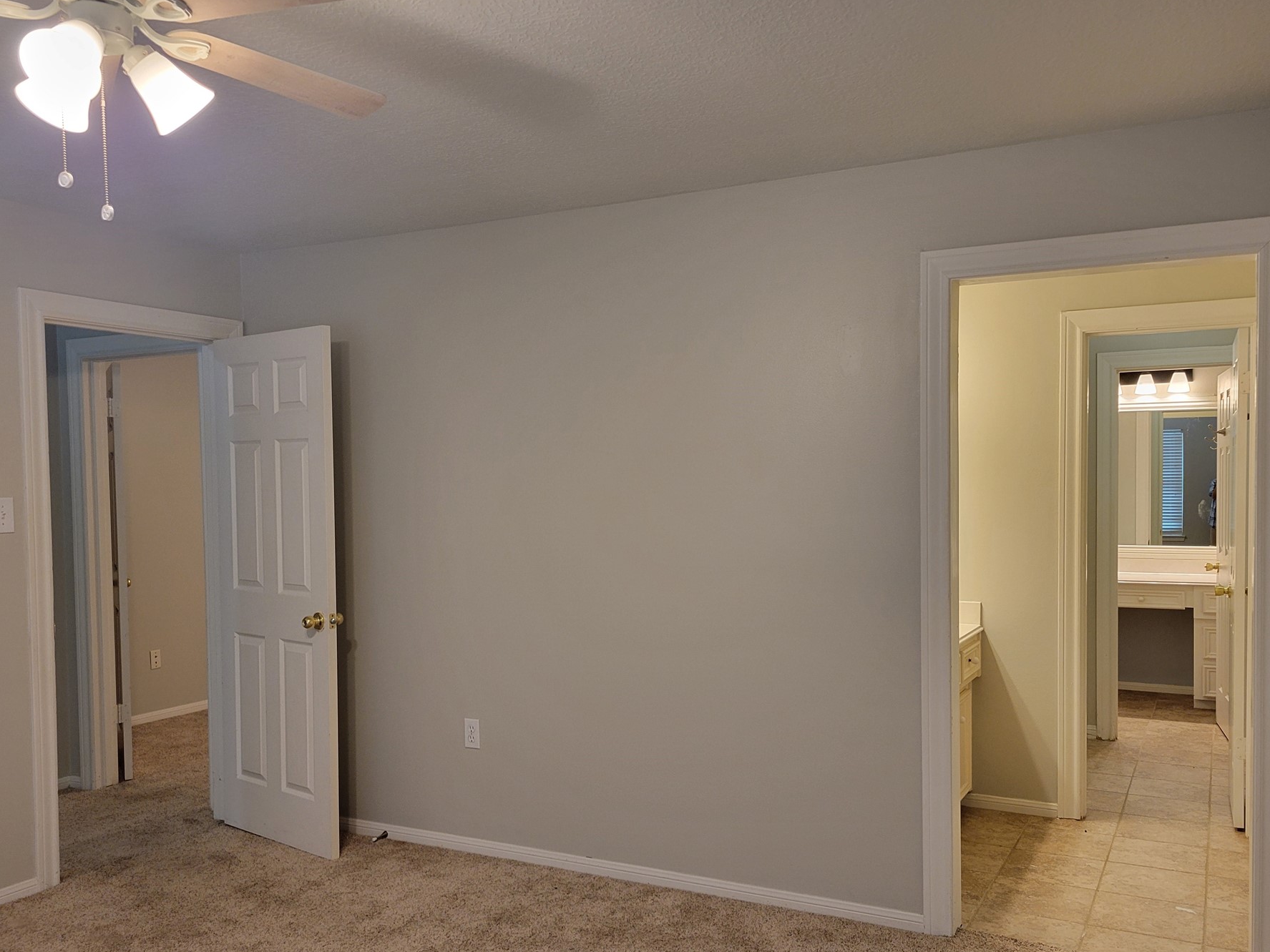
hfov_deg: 59.9
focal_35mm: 30
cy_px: 513
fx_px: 1101
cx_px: 675
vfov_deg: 46.8
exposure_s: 1/60
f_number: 1.8
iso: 160
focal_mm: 5.4
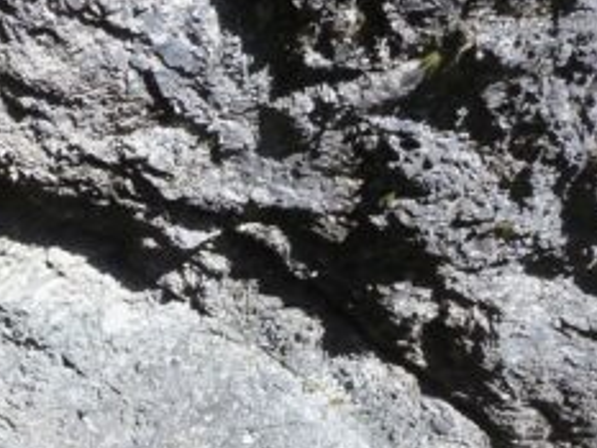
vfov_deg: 18.1
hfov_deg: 23.9
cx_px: -41
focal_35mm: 77
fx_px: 1329
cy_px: 545
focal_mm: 4.9
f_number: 3.3
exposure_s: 1/500
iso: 80
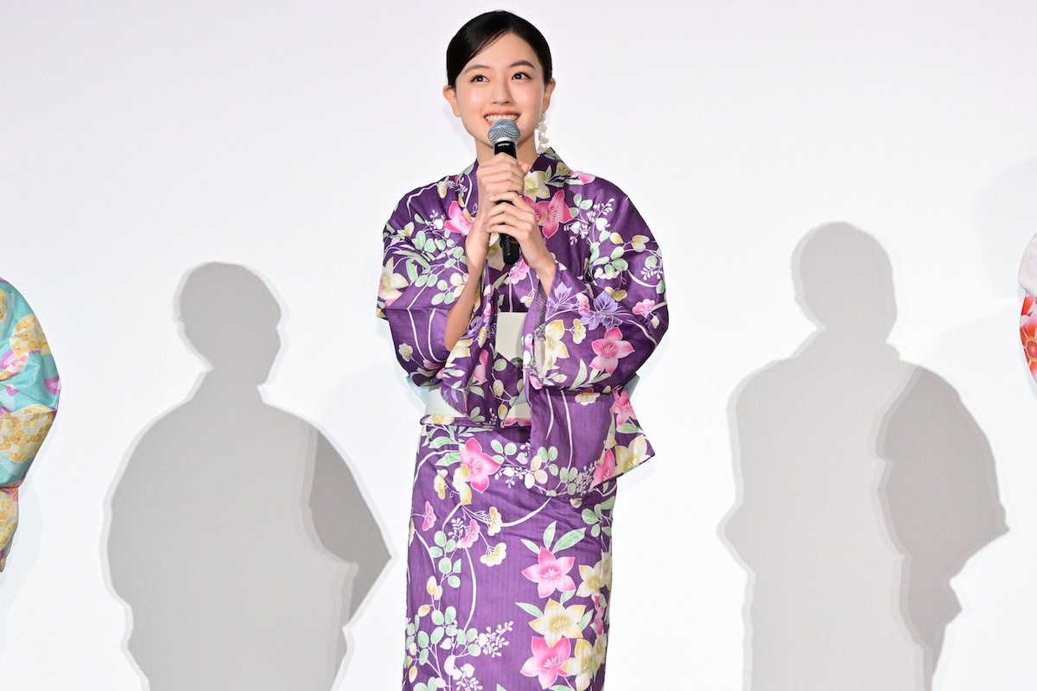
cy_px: 346
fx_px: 3312
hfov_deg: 17.8
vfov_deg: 11.9
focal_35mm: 115
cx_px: 518
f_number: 6
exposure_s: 1/200
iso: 3200
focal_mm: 77
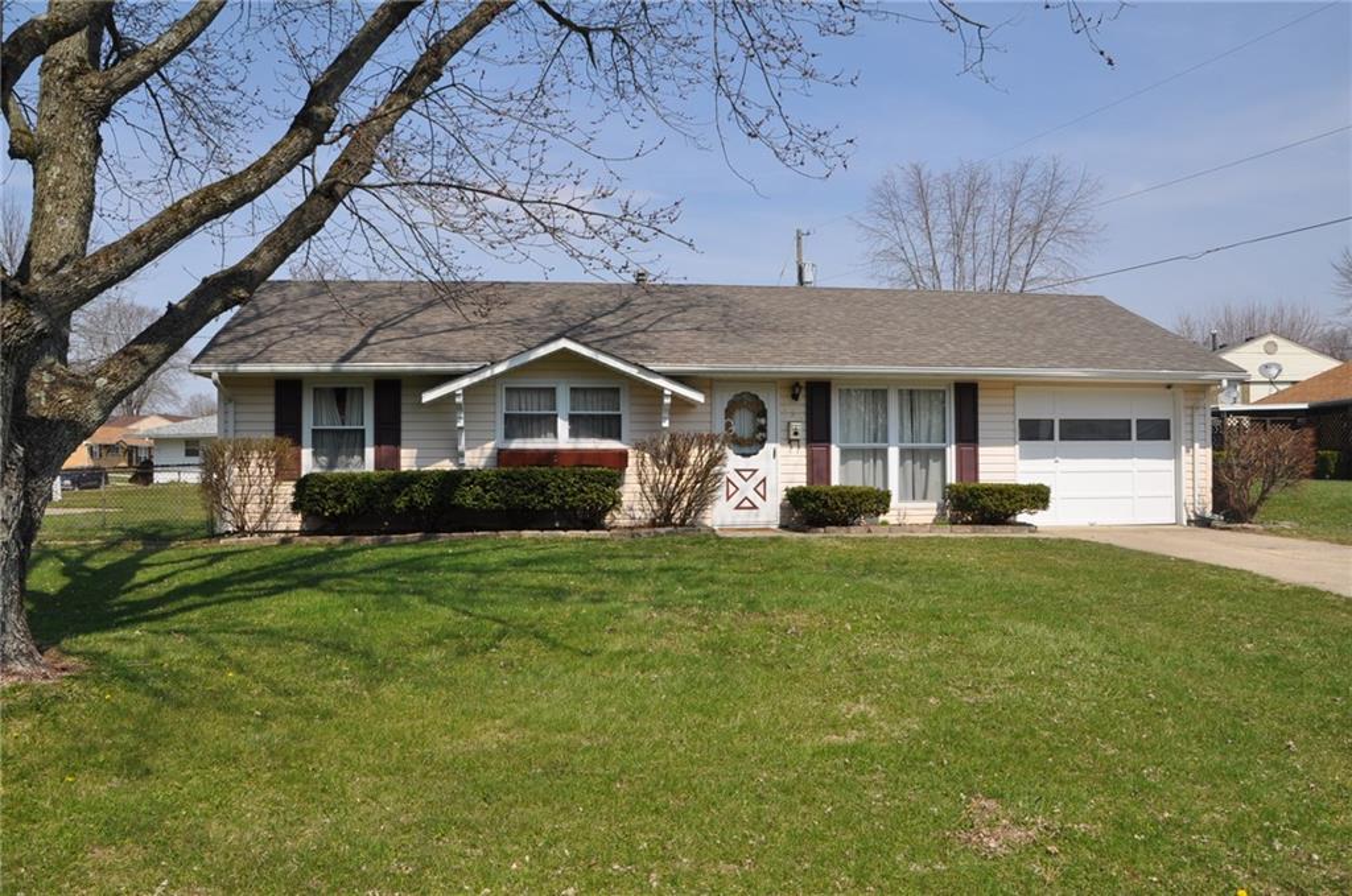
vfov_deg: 43.5
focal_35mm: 30
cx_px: 676
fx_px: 1125
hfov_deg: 62.0
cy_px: 448
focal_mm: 20
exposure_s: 1/400
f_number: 10
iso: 200
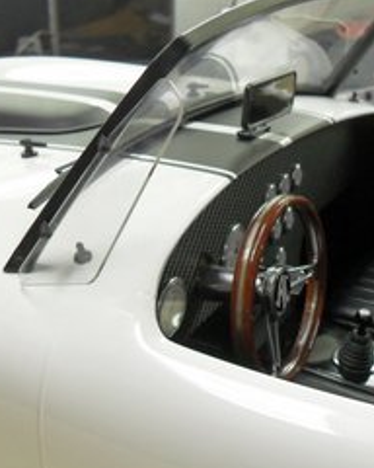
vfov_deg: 33.0
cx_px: 302
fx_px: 789
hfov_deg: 26.2
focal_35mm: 57
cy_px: 228
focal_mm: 6.2
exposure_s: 1/20
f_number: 2.8
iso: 200
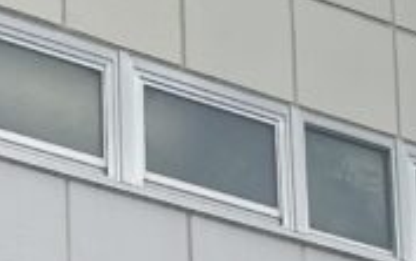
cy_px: 595
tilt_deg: +15.1
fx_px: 2258
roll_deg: +2.1
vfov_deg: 6.3
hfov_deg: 10.5
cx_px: 204
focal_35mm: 199
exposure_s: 1/3040
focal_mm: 4.2
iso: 32
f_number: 1.6
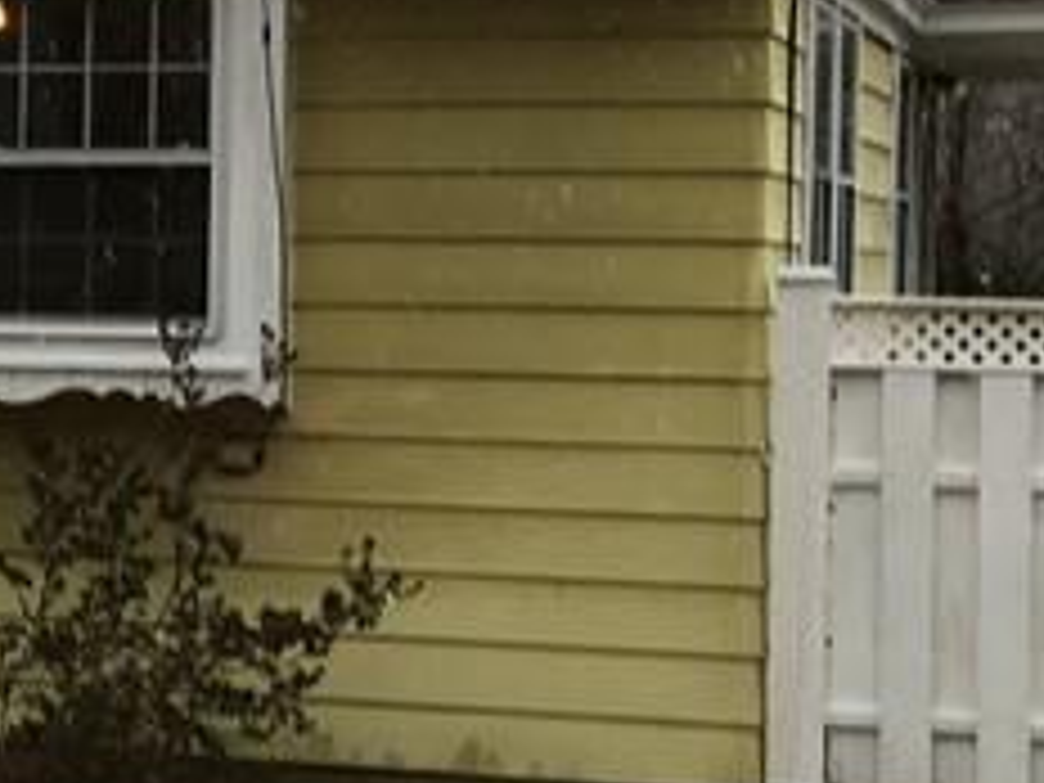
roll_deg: -2.0
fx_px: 3860
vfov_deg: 11.6
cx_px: -603
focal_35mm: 128
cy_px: 328
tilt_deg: -0.9
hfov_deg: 14.2
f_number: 2.2
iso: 25
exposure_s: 1/219
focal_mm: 4.15
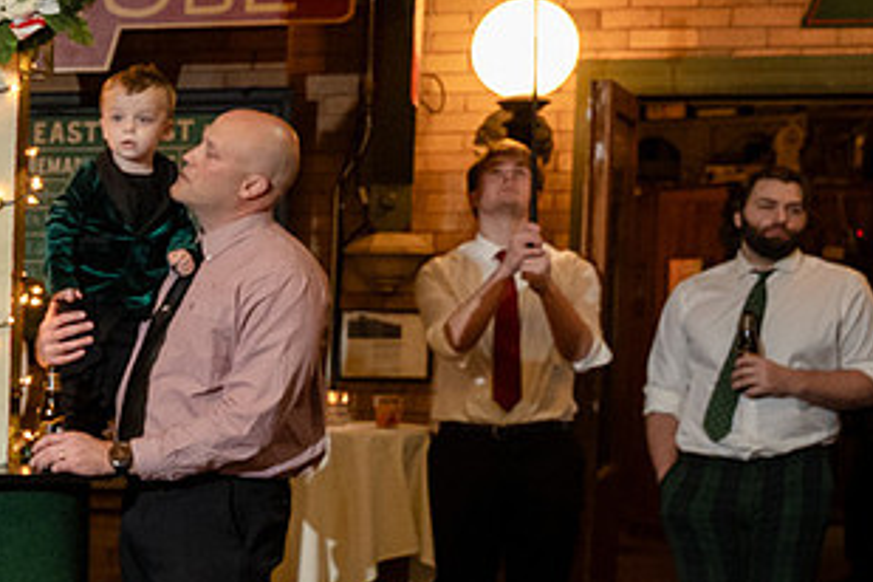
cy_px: 599
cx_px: -404
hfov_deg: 17.9
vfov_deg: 13.1
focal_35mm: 103
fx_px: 2498
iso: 3200
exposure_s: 1/200
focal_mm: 28
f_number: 3.5
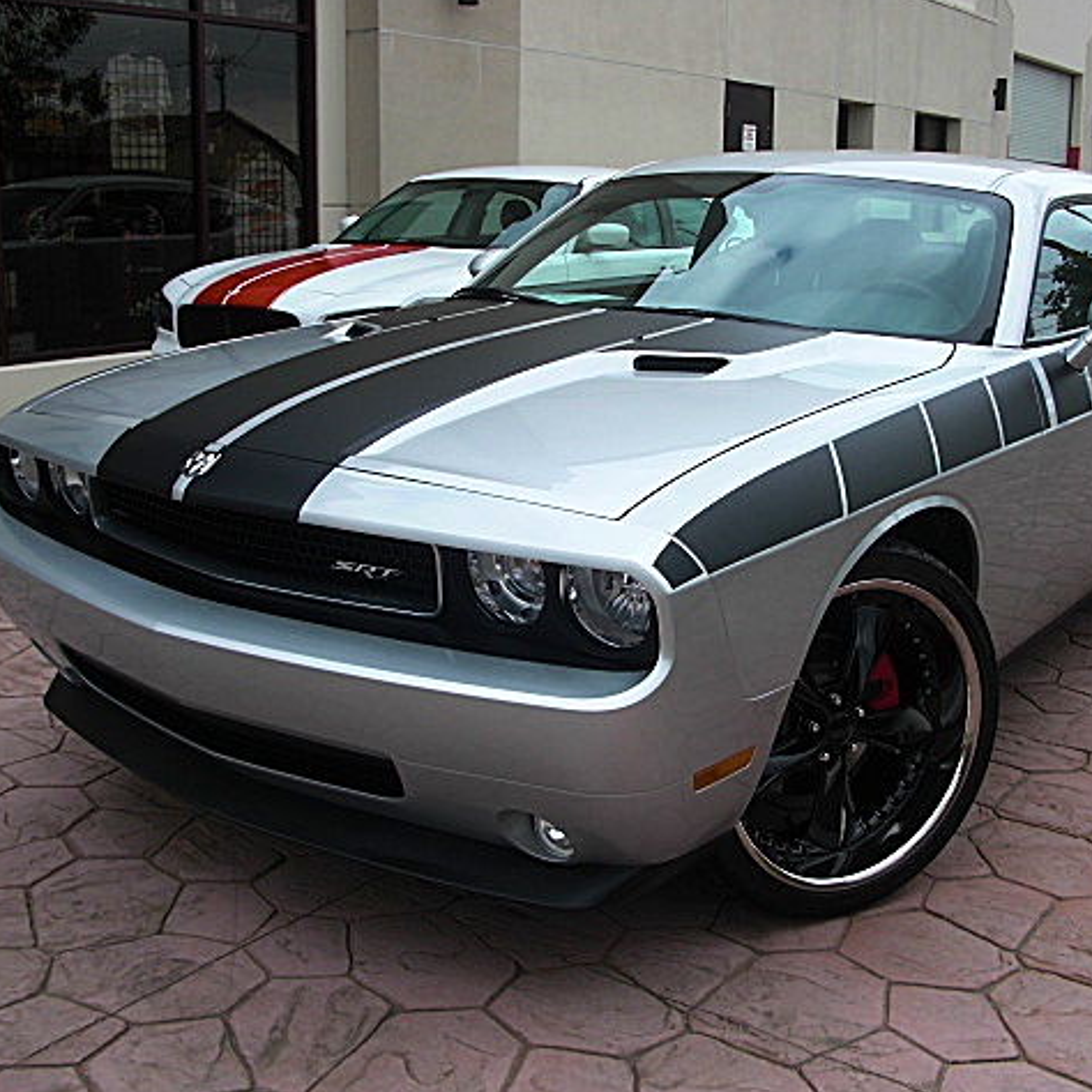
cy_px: 544
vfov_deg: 39.2
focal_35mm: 43
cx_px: 604
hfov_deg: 39.1
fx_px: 1535
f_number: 2.8
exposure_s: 1/400
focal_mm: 6.3
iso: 50
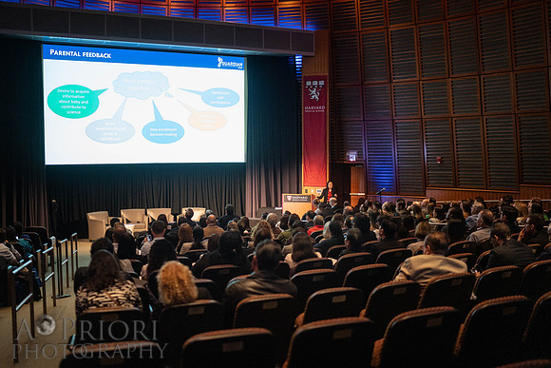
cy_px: 184
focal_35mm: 36
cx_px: 276
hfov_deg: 53.0
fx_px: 553
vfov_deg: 36.8
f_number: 1.4
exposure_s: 1/400
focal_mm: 35
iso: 5000
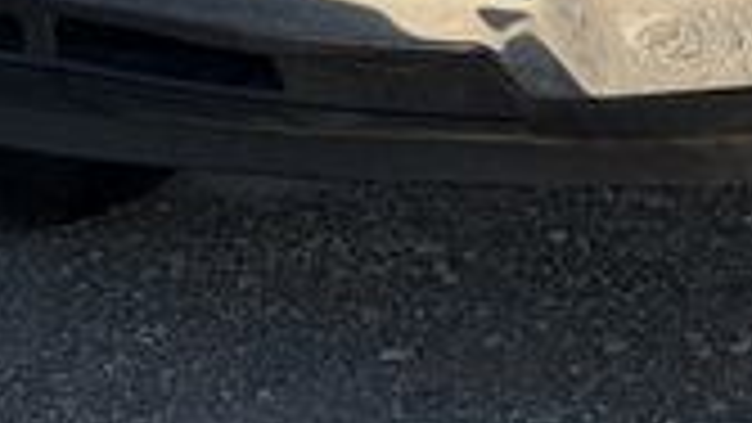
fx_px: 4009
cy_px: -504
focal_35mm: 201
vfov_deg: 5.9
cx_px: 968
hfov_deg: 10.5
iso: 64
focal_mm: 6.76
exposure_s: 1/2865
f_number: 1.78
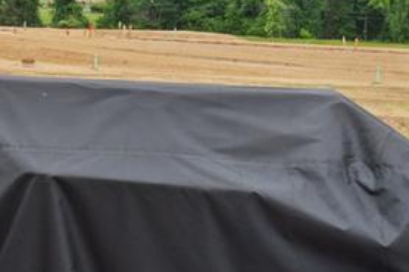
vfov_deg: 11.4
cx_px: -859
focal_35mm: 118
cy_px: -24
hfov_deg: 10.8
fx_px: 1340
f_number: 8
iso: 200
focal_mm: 16
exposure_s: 1/13
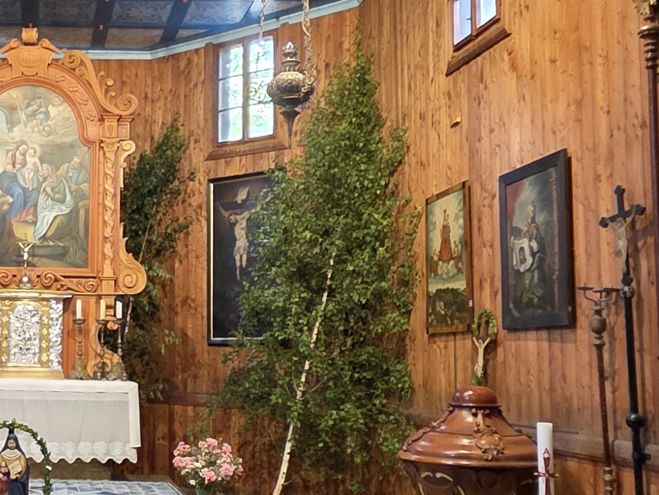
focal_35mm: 48
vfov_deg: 30.2
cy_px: 298
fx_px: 914
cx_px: 22
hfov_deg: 36.2
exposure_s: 1/50
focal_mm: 2.2
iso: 640
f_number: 1.9
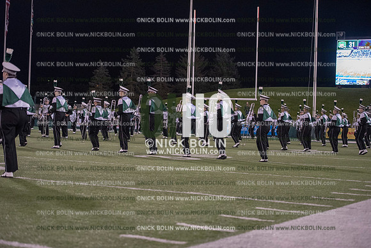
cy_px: 124
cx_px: 186
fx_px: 722
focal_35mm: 70
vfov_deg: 19.5
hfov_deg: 28.8
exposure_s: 1/1250
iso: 5000
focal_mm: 70
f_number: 3.2
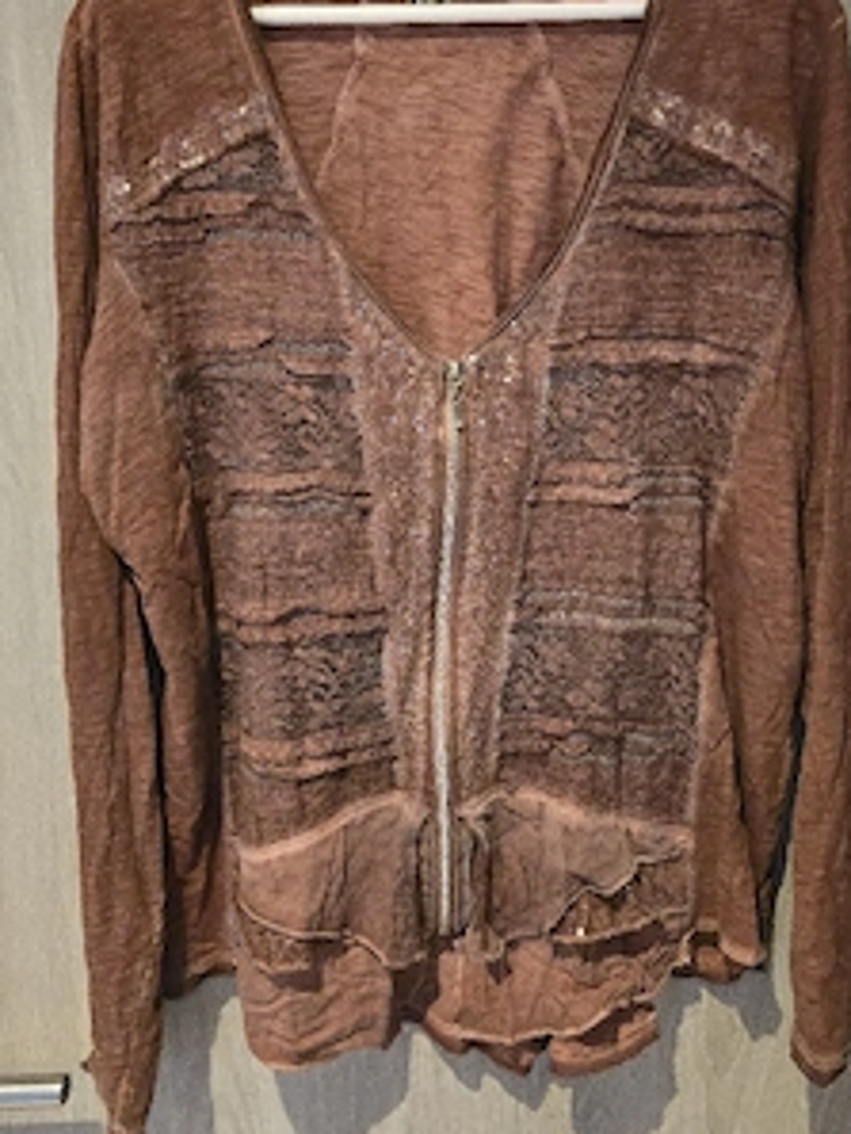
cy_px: 447
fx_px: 1015
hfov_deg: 45.3
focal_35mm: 31
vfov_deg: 57.8
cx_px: 496
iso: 2000
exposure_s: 1/101
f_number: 1.7
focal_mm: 6.3
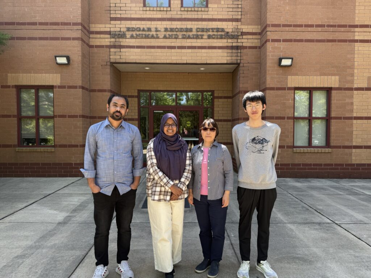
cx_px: 186
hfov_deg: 71.6
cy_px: 139
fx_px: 257
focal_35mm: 24
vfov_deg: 56.8
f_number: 1.78
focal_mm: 6.76
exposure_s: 1/517
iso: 80
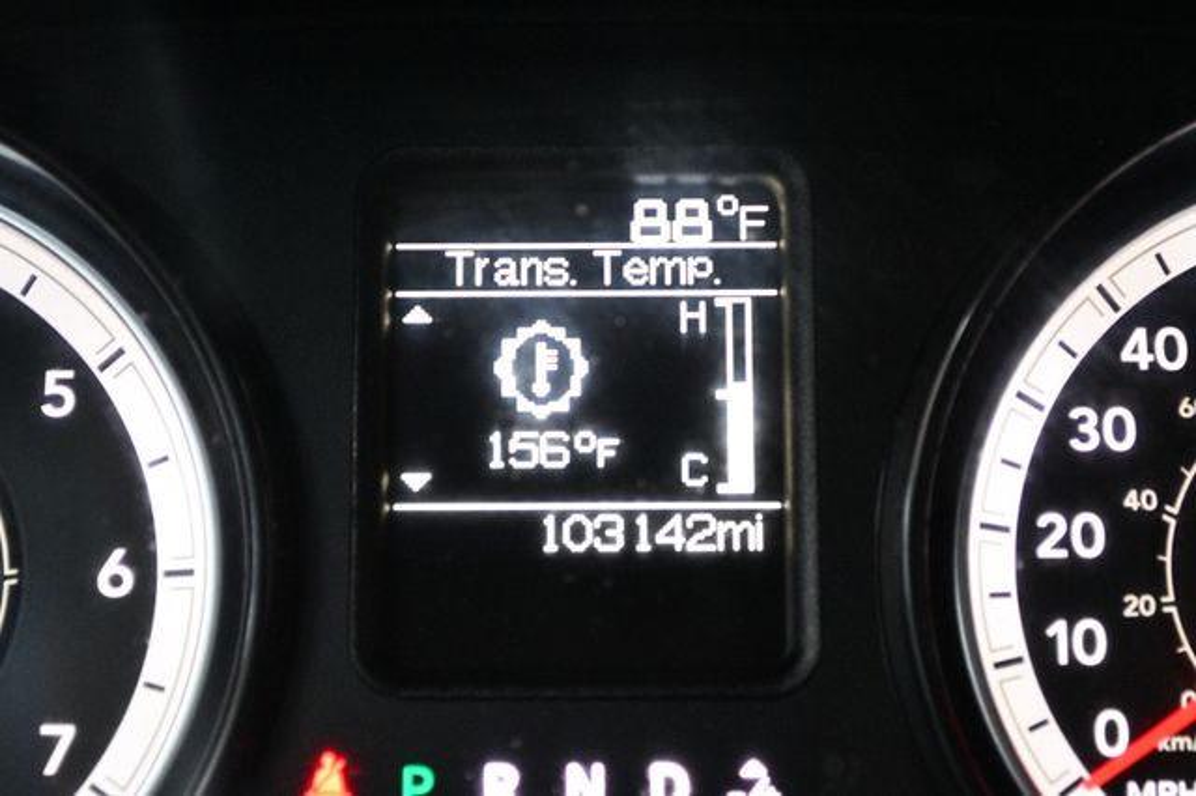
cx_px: 598
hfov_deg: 24.8
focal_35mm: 82
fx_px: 2723
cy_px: 398
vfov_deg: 16.6
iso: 4500
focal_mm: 55
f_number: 5.6
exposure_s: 1/60
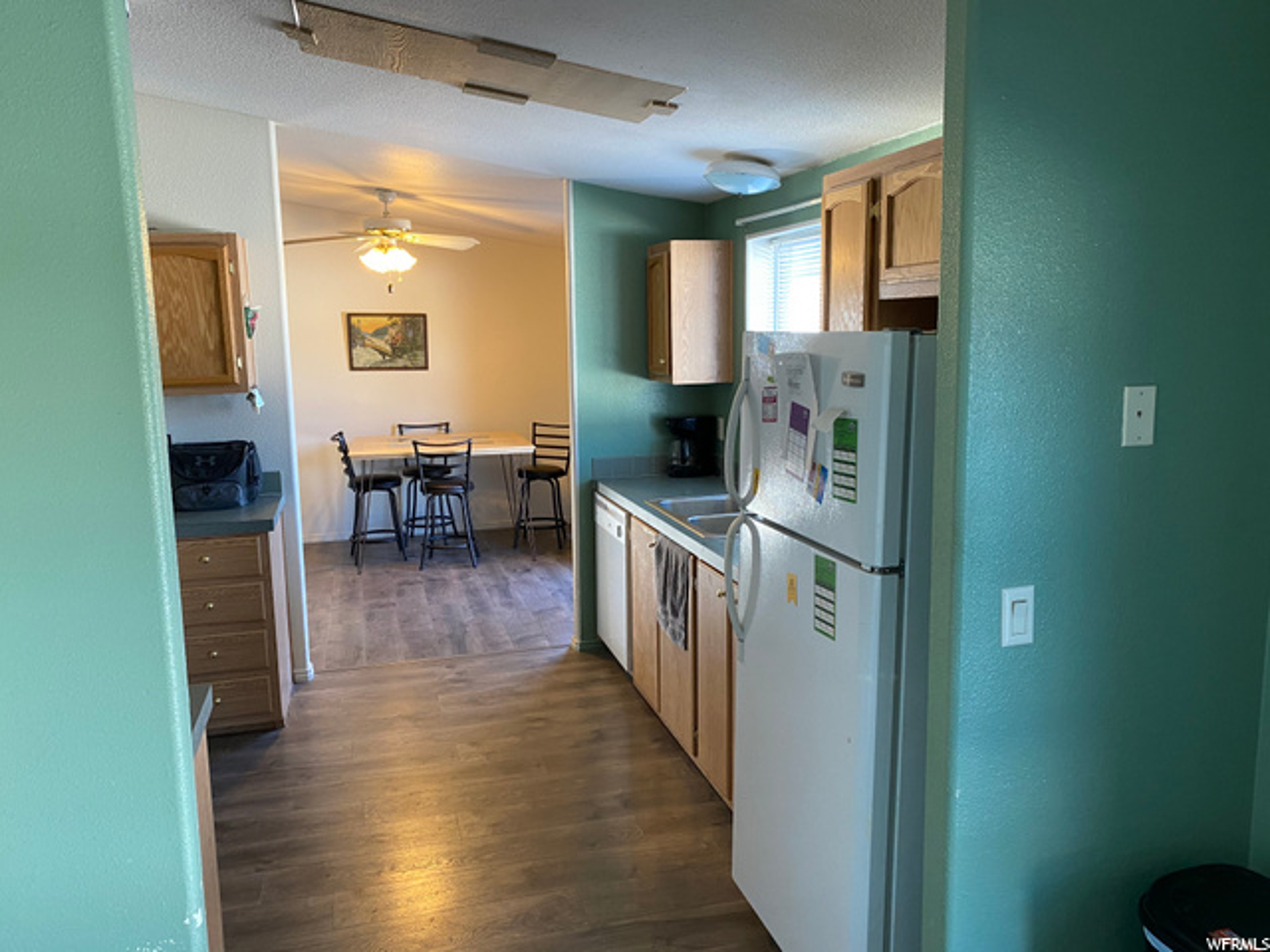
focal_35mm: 26
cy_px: 476
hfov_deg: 67.3
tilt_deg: -7.6
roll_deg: +0.2
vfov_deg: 53.1
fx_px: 954
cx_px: 635
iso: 160
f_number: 1.8
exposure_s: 1/60
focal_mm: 4.25
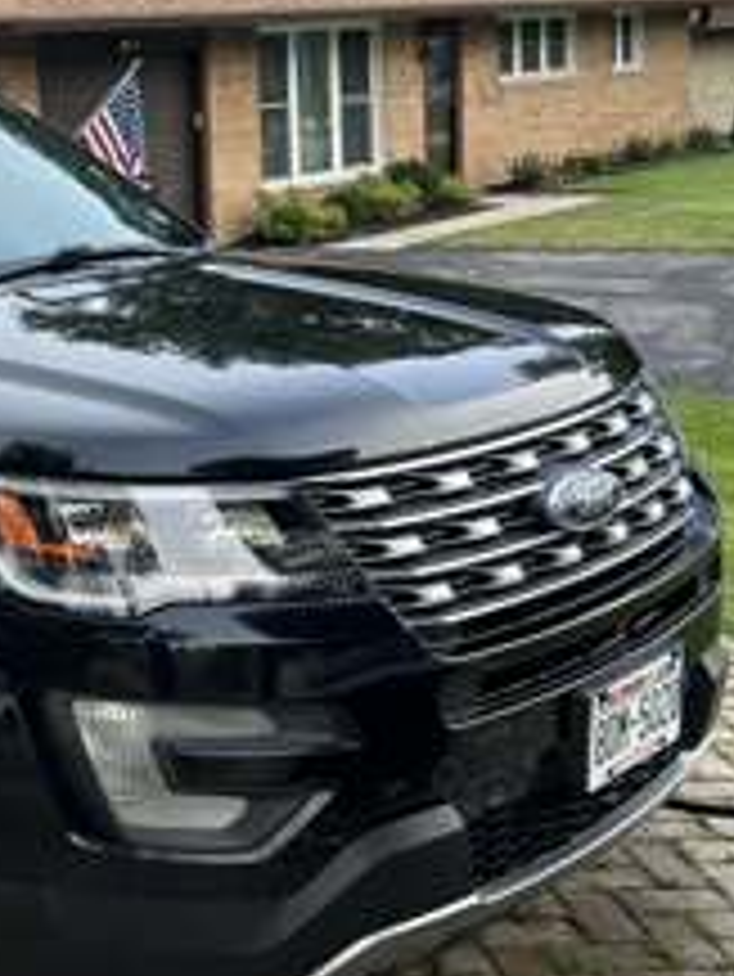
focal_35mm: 64
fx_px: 1808
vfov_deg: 30.1
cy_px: 376
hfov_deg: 21.4
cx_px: -144
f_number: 1.5
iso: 80
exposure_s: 1/121
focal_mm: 5.7
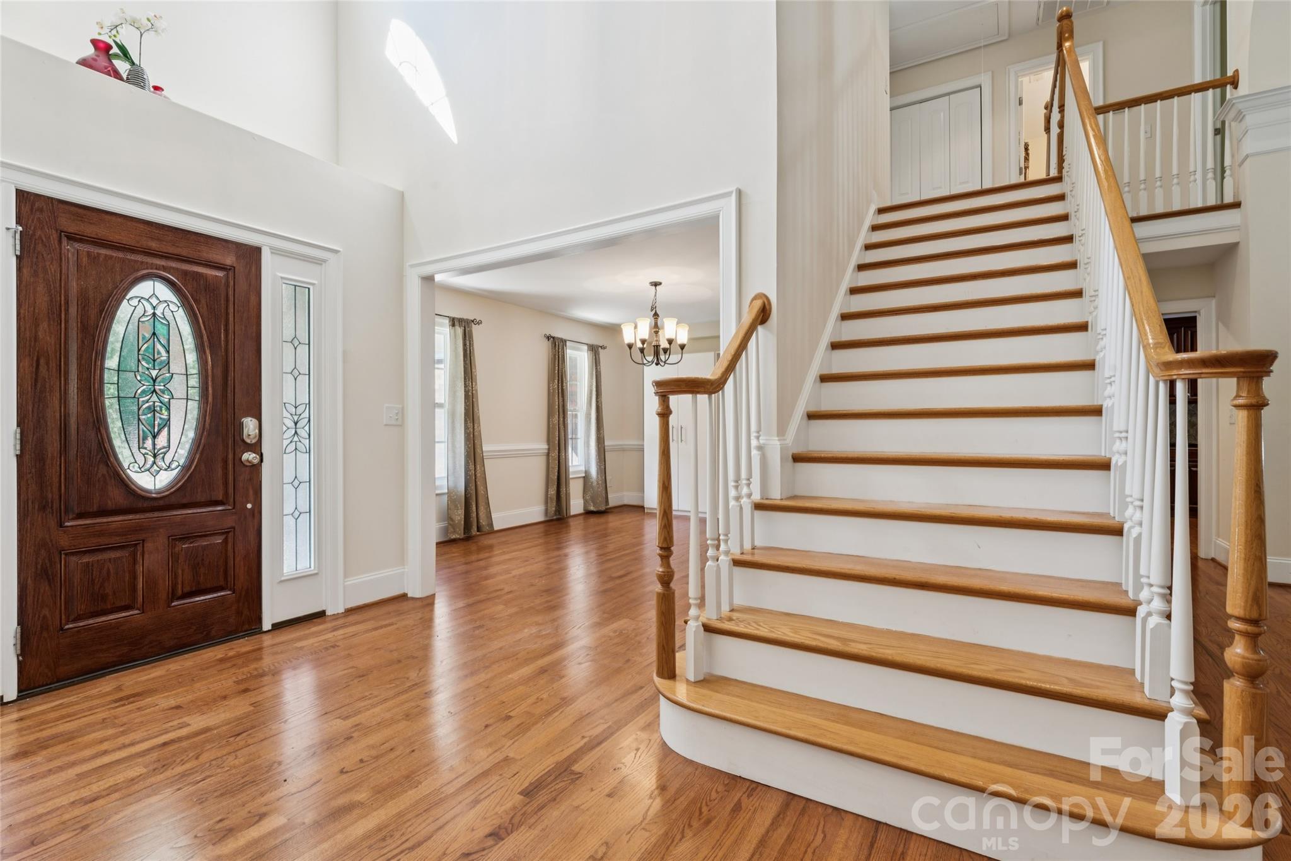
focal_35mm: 17
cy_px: 430
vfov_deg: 71.7
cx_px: 646
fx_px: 595
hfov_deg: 94.6
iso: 100
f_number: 13
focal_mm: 16.6
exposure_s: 1/1.25
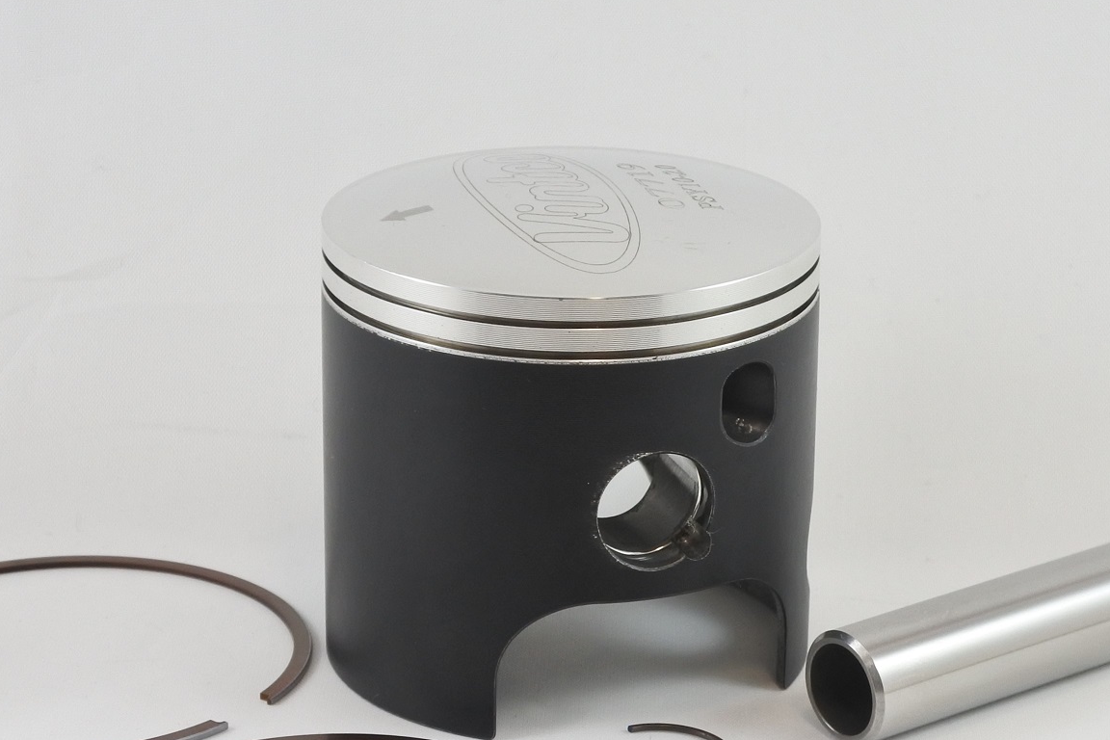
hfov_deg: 25.7
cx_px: 575
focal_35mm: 79
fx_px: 2436
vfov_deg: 17.2
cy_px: 529
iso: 400
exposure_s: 1/125
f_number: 4.5
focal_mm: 18.4
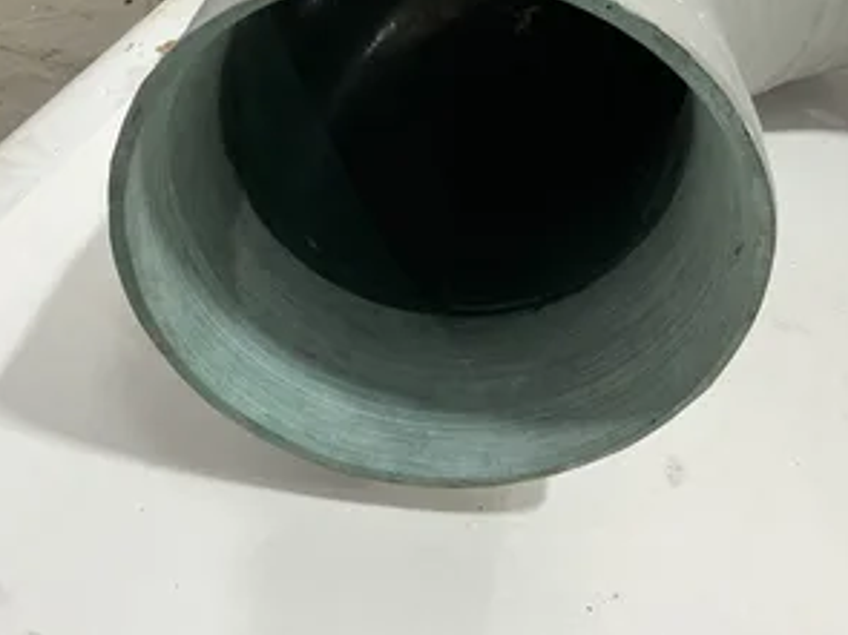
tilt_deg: -43.2
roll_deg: -4.6
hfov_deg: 49.0
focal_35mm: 38
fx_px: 931
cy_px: 230
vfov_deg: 37.4
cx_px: 431
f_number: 1.8
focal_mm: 3
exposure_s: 1/60
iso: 125
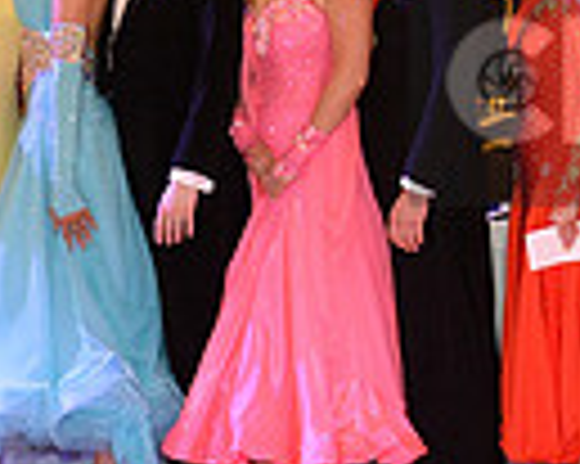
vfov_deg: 10.7
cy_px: 88
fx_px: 2453
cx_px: 899
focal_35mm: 143
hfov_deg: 12.7
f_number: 5
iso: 2000
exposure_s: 1/250
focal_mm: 34
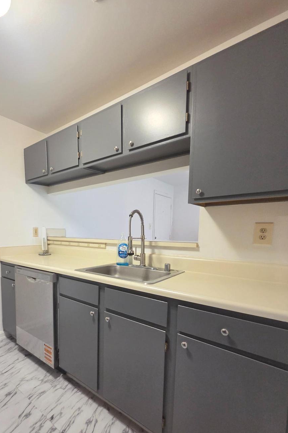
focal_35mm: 16
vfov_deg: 96.1
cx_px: 98
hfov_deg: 71.7
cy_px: 248
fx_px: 192
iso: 500
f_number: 2.2
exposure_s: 1/60
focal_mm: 2.2
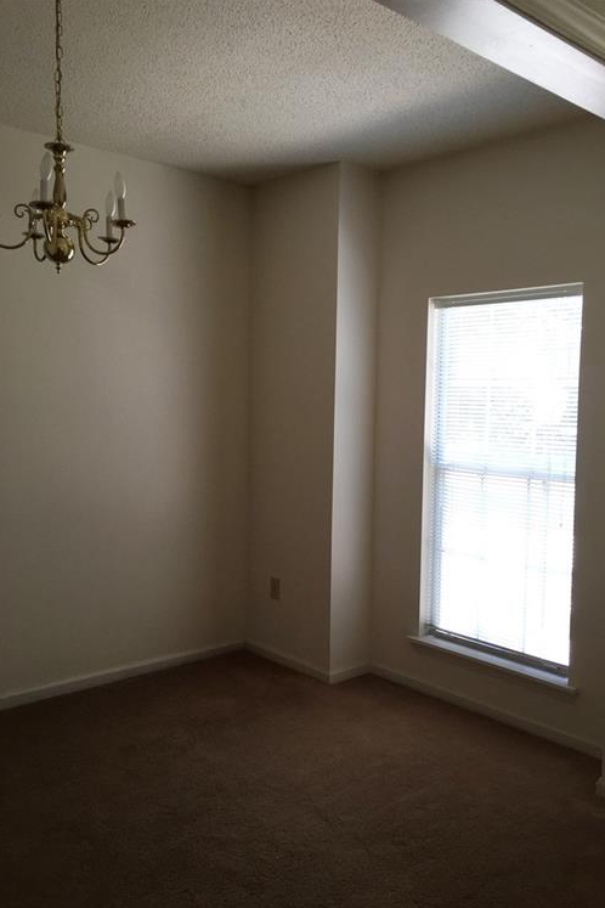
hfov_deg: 42.3
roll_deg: -1.1
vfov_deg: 60.3
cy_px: 463
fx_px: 781
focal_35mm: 31
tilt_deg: -4.8
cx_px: 333
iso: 32
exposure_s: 1/60
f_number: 2.2
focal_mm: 4.15
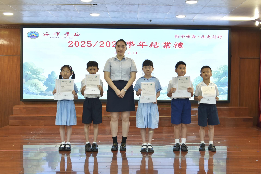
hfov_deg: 58.7
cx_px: 130
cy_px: 87
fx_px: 232
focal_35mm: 32
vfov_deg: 41.2
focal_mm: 32
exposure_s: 1/90
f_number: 4.8
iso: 400
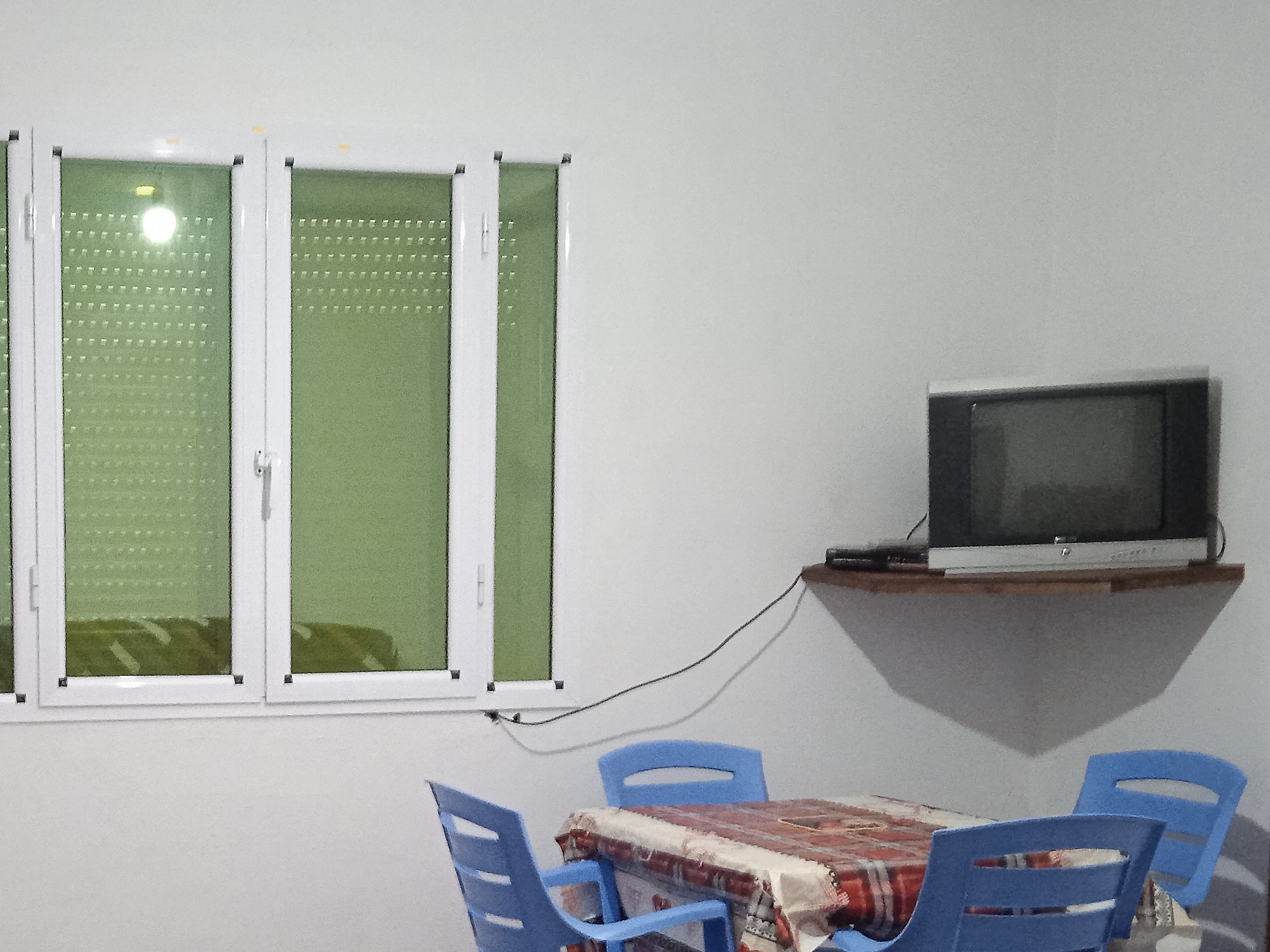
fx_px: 1944
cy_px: 723
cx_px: 180
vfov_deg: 27.1
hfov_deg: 34.6
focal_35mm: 53
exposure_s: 1/14.3
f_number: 2.2
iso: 935
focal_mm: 3.43
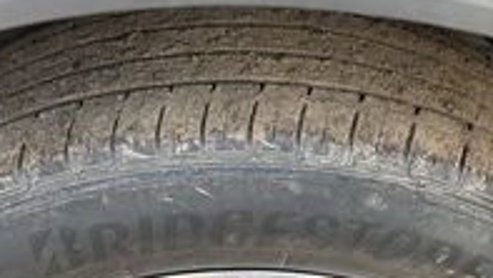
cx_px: 273
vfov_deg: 17.8
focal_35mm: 64
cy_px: 346
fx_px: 837
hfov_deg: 32.8
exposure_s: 1/156
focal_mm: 3
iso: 25
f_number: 1.8
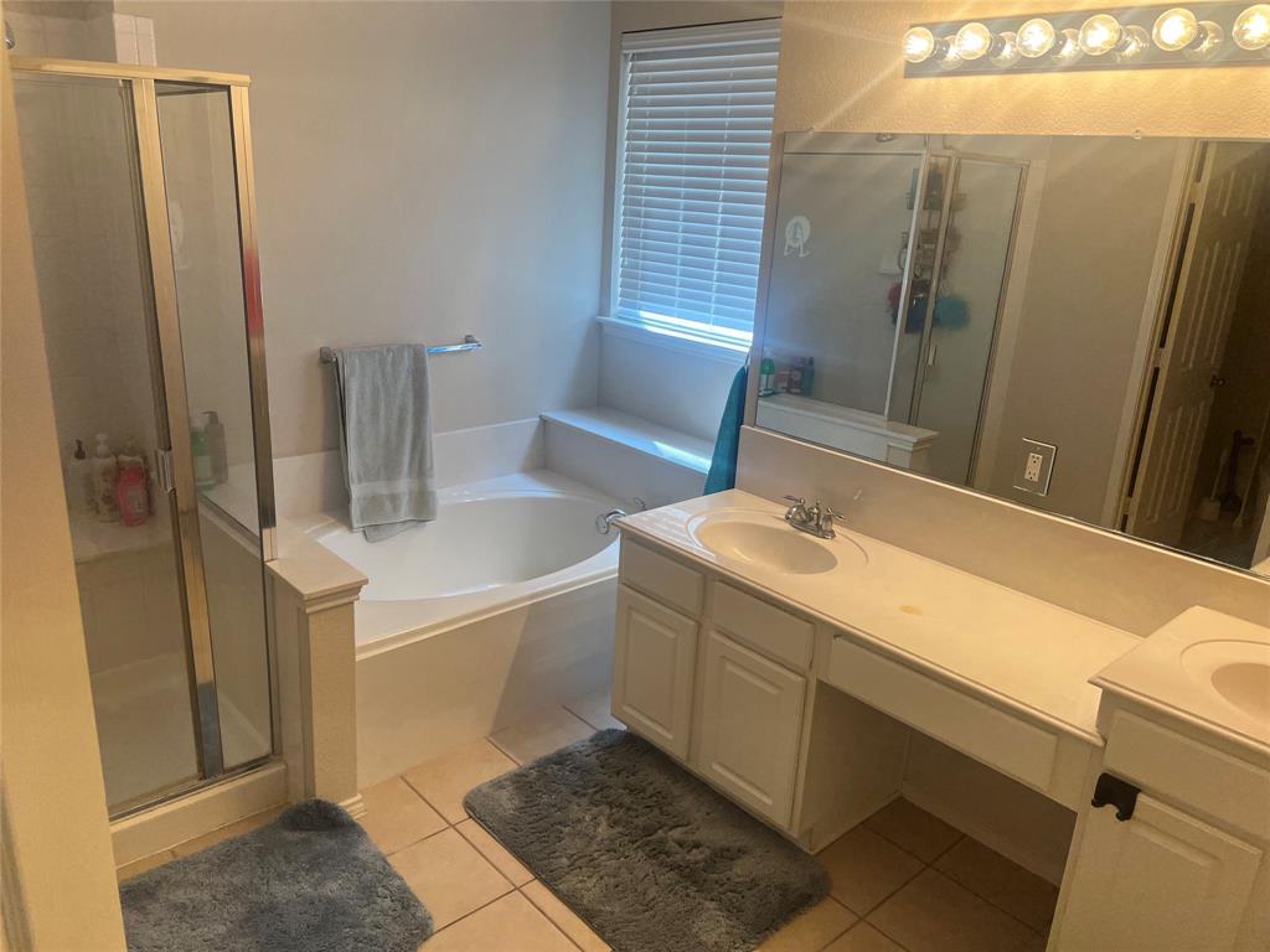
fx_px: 954
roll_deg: -2.9
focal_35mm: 26
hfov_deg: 67.3
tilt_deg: -17.2
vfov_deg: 53.1
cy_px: 476
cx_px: 635
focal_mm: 5.7
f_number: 1.5
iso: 64
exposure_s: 1/120
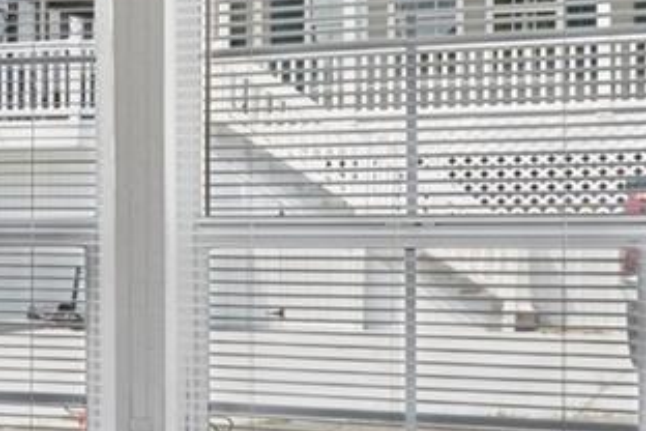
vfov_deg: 12.7
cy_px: 223
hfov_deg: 14.3
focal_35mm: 108
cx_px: -808
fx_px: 1931
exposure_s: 1/25
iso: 200
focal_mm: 16.4
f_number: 13
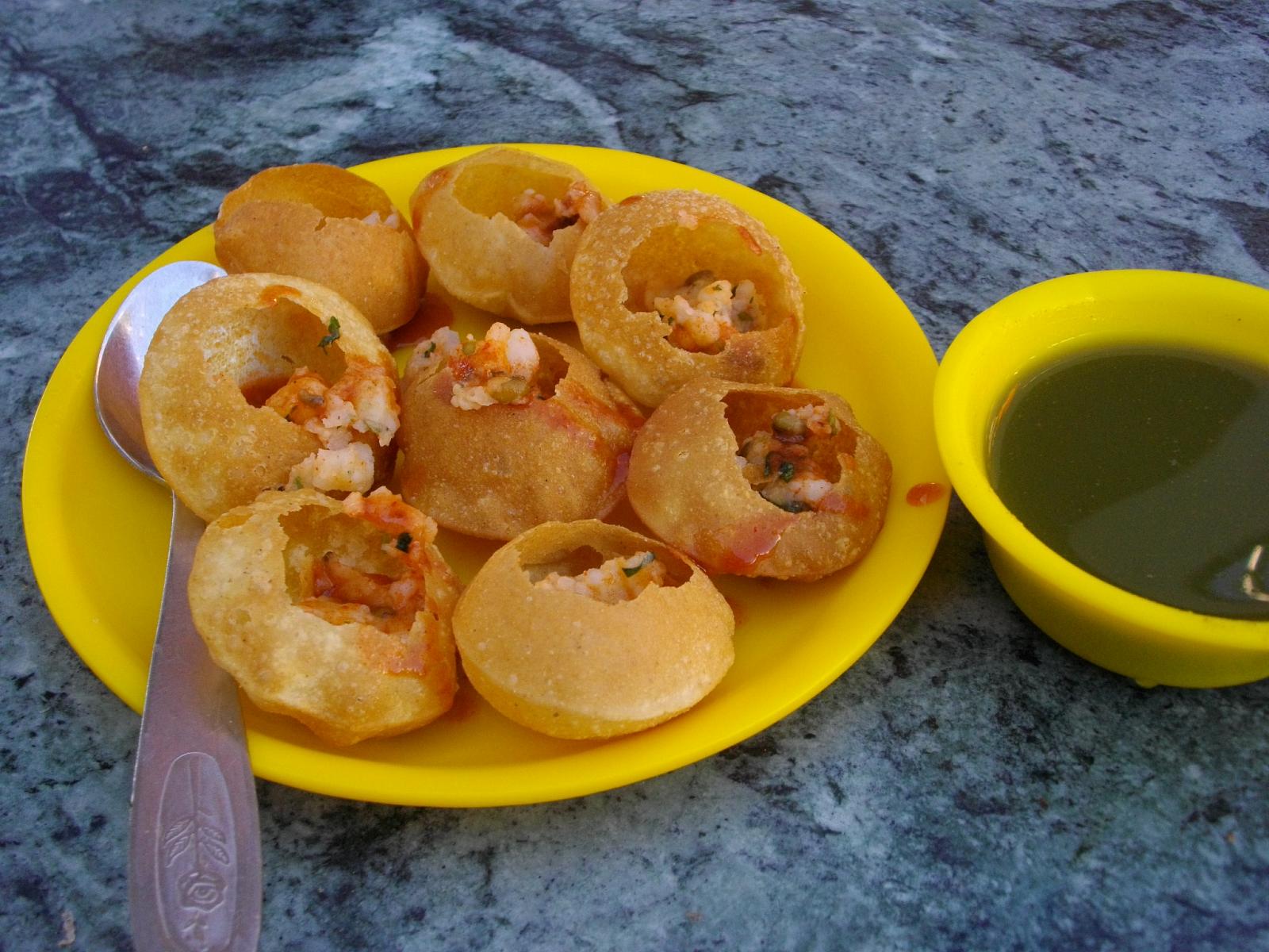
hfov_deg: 46.8
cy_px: 476
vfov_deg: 36.0
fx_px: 1466
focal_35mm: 40
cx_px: 634
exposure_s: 1/200
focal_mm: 7.1
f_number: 3.2
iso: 200
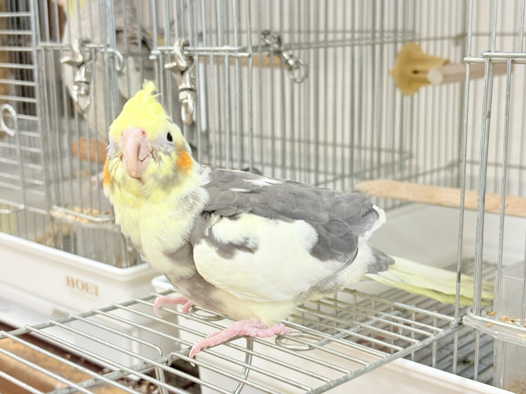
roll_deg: +1.1
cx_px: 263
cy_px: 197
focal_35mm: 52
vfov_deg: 28.0
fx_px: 790
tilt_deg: -11.8
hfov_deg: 36.8
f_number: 1.6
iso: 80
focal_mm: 5.96
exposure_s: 1/50
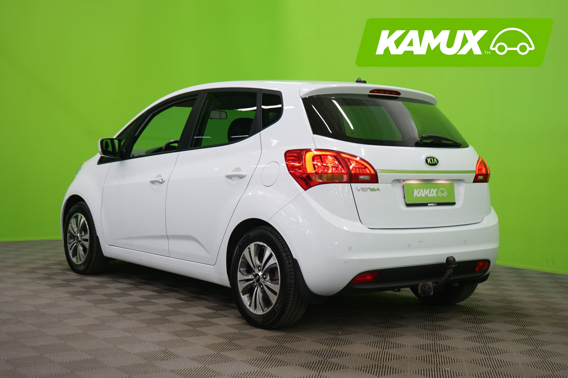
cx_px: 284
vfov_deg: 27.0
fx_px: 789
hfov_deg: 39.6
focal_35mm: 50
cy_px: 189
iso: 400
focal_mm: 50
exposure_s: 1/10
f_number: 4.5
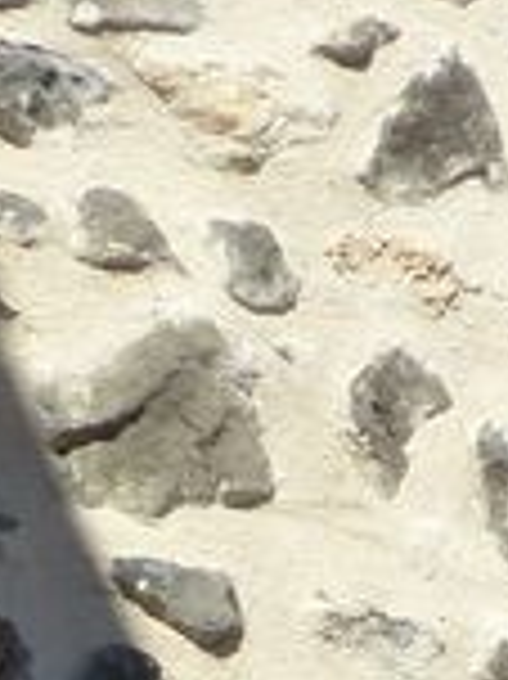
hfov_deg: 6.8
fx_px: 4291
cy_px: 1644
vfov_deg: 8.3
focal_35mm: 219
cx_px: 355
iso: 160
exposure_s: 1/800
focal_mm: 5.9
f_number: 4
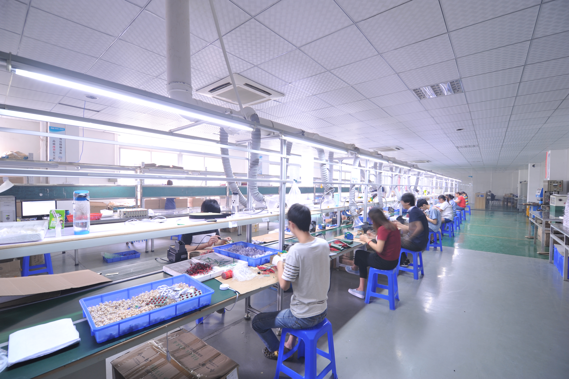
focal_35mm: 16
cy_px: 190
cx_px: 284
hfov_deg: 96.8
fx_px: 253
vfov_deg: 73.7
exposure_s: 1/2.5
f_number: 9
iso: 320
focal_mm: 16
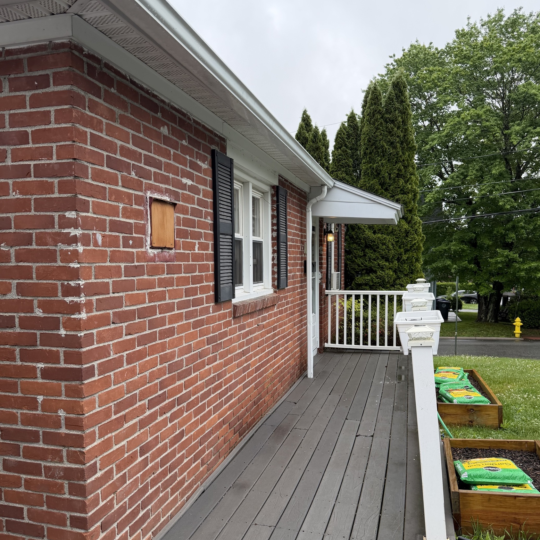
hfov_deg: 55.6
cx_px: 271
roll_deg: +0.5
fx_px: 512
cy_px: 300
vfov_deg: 55.5
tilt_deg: -4.4
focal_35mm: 29
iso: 100
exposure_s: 1/665
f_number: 1.78
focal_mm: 6.76
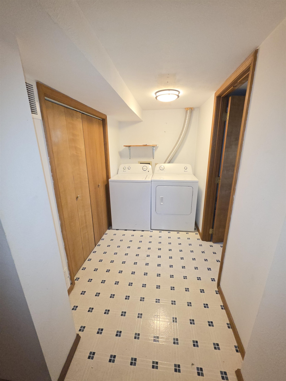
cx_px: 143
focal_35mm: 13
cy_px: 190
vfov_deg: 106.2
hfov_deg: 89.9
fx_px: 143
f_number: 1.9
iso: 200
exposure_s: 1/60
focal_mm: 2.2
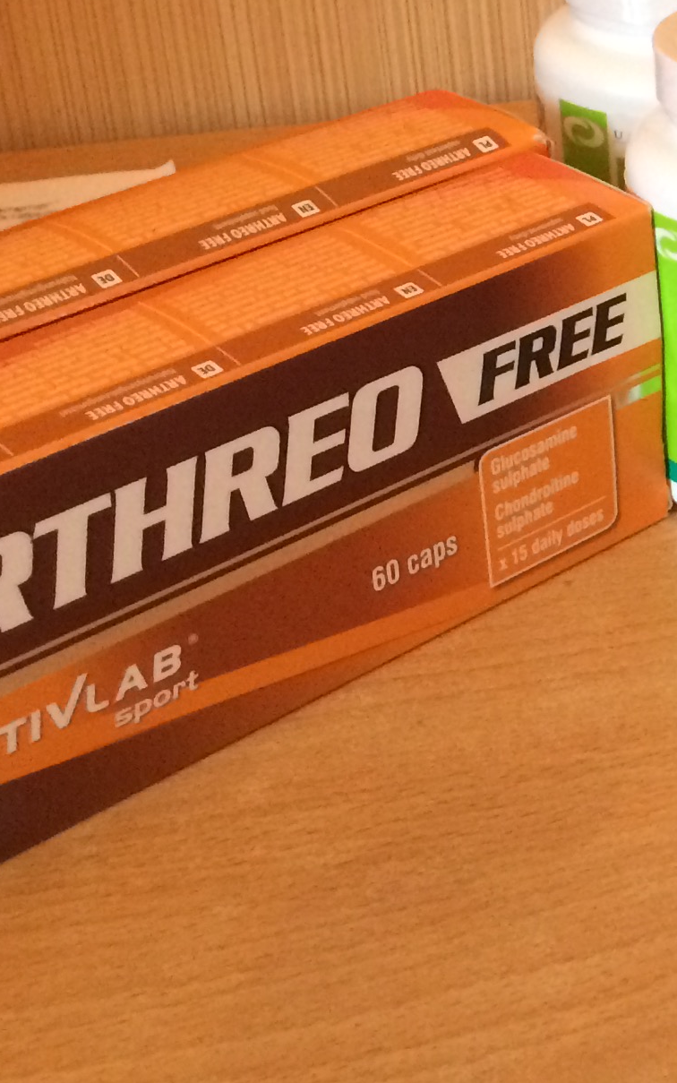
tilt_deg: -30.3
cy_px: 341
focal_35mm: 83
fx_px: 2449
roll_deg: -4.2
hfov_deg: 13.9
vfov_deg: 24.8
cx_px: 1250
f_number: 2.2
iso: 320
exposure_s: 1/25
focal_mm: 4.15
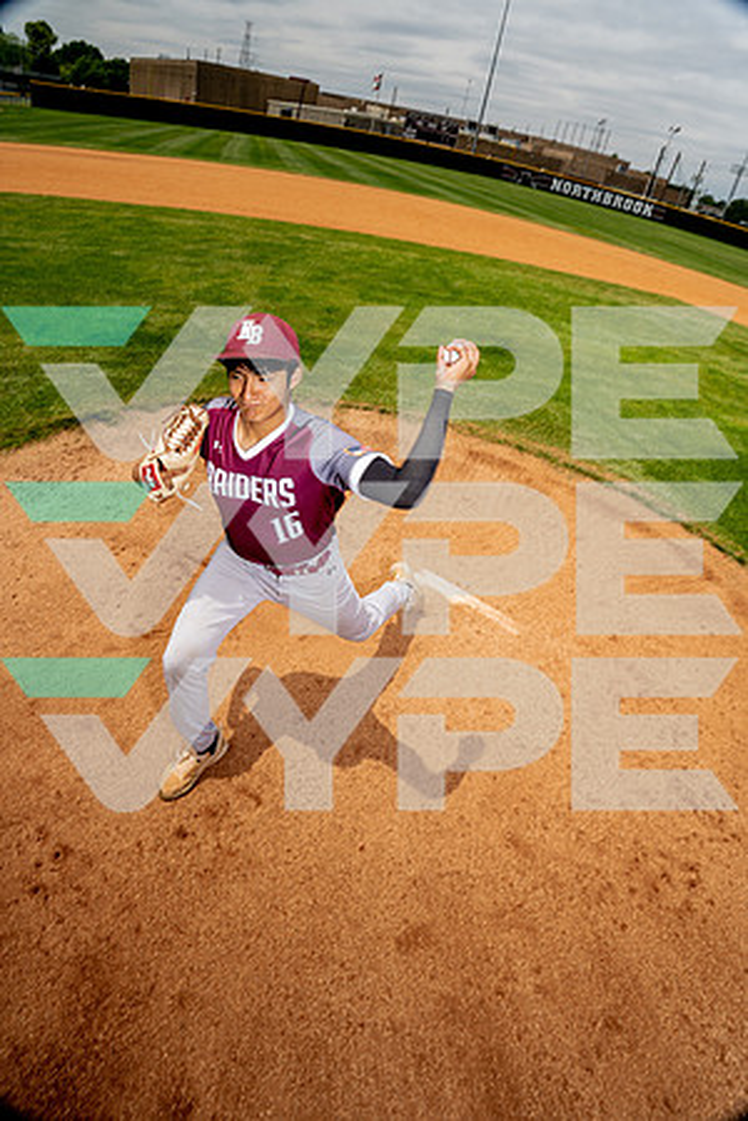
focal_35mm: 20
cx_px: 374
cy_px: 560
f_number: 10
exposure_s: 1/250
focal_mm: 20
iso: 100
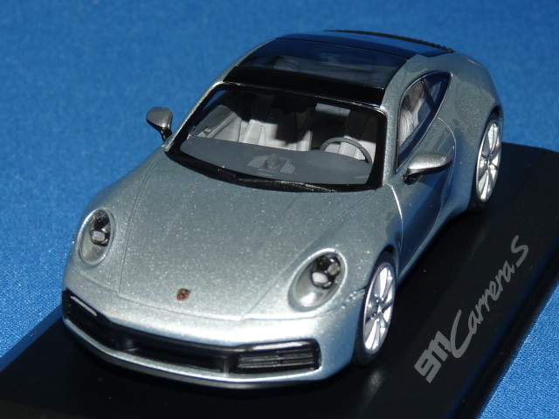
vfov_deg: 12.0
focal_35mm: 123
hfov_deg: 16.0
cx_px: 280
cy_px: 210
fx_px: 1986
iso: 100
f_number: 4
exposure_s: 1/40
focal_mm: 12.4
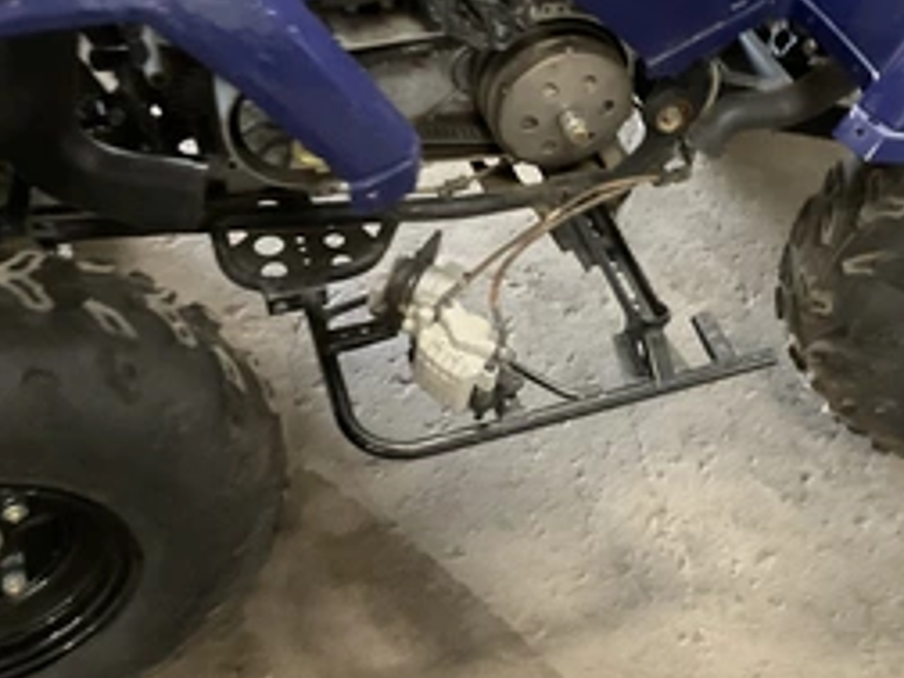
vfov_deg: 31.3
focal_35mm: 46
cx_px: 689
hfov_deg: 40.0
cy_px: 237
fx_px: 1201
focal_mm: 3
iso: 250
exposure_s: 1/30
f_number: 1.8
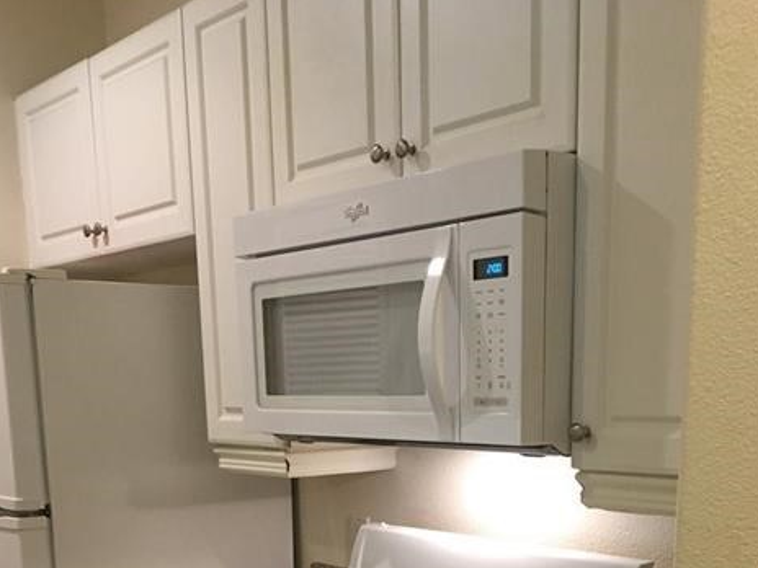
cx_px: 350
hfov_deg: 39.6
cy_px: 610
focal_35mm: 48
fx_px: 1051
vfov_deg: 27.9
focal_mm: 4.15
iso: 64
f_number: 2.2
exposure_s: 1/15
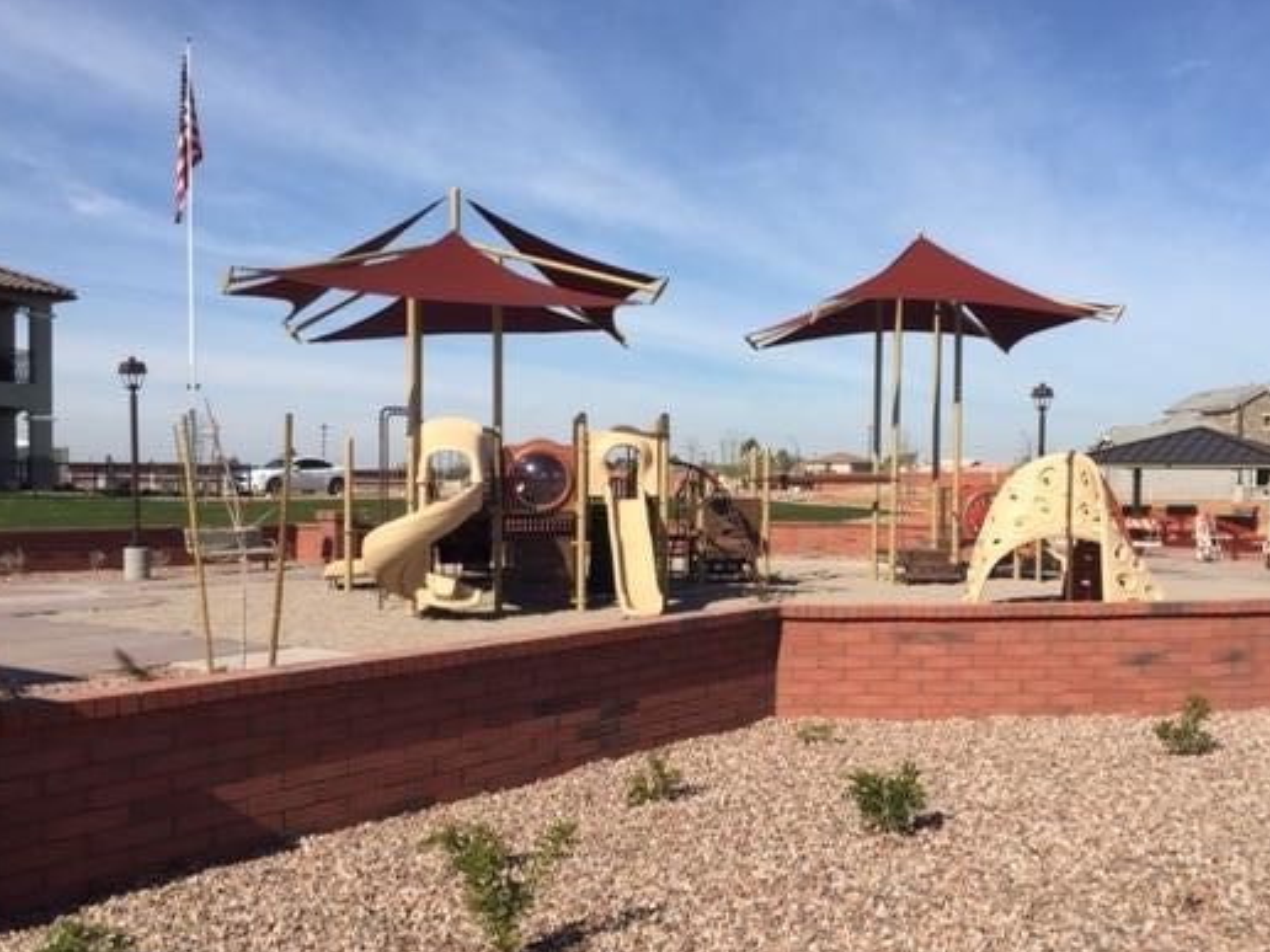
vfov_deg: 39.6
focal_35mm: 36
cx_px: 719
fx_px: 1321
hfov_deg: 51.2
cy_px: 541
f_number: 2.2
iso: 32
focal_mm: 4.15
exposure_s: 1/2825
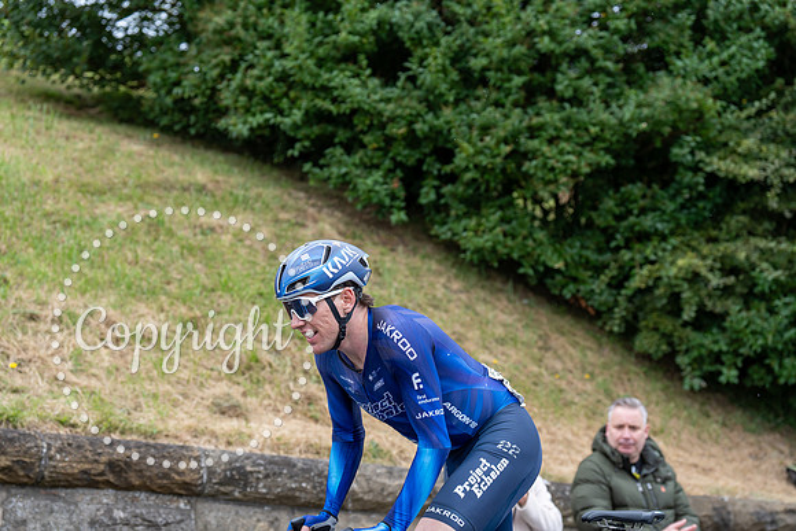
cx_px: 398
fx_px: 1548
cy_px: 266
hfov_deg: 28.8
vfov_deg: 19.5
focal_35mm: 70
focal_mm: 70
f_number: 3.5
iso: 320
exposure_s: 1/1000
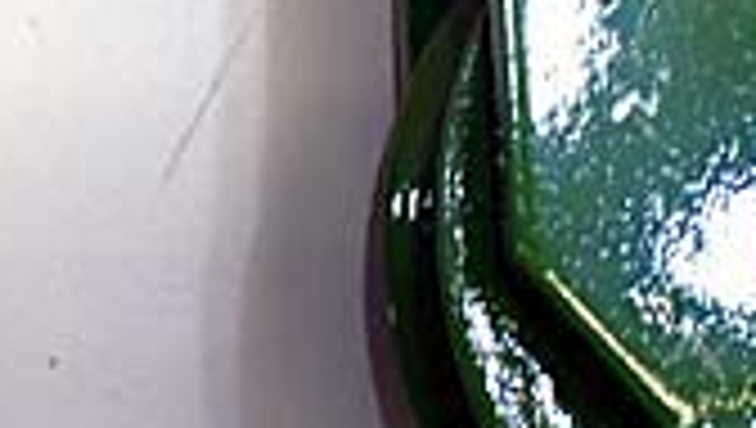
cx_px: 590
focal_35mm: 116
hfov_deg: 18.3
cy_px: -99
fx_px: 2328
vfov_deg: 10.3
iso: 250
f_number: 3.9
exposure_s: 1/30
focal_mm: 5
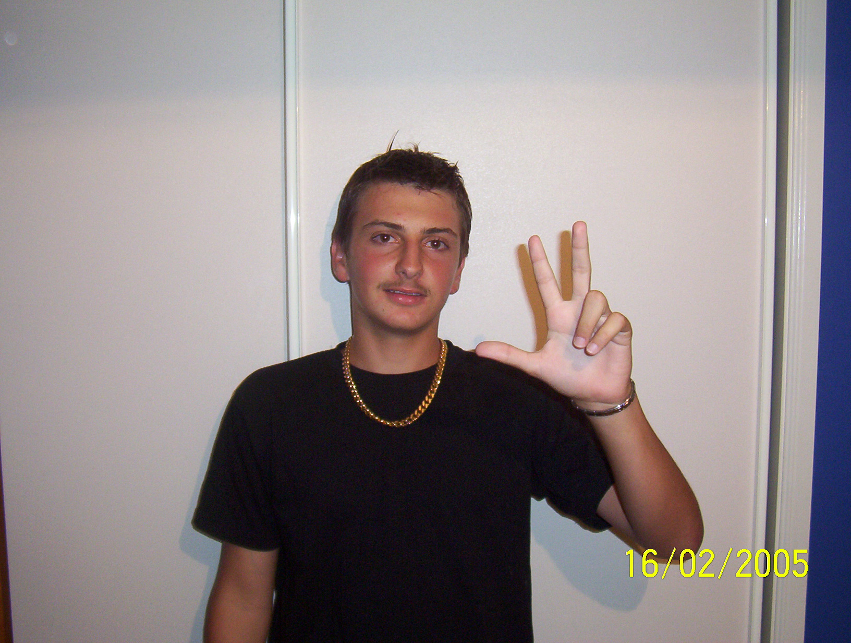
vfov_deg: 39.8
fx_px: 887
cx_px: 426
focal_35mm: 36
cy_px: 322
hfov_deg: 51.2
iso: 140
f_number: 2.76
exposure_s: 1/30
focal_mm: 5.54
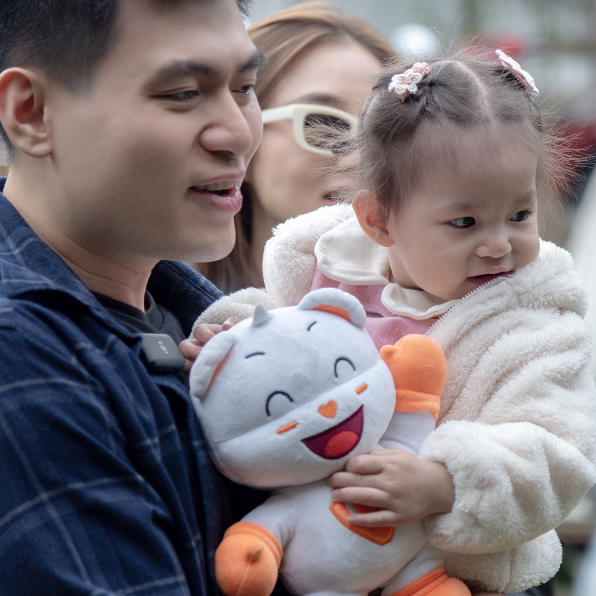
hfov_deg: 10.1
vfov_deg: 10.2
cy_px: 313
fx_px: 3350
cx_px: 470
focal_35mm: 172
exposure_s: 1/800
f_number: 4
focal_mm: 120
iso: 250
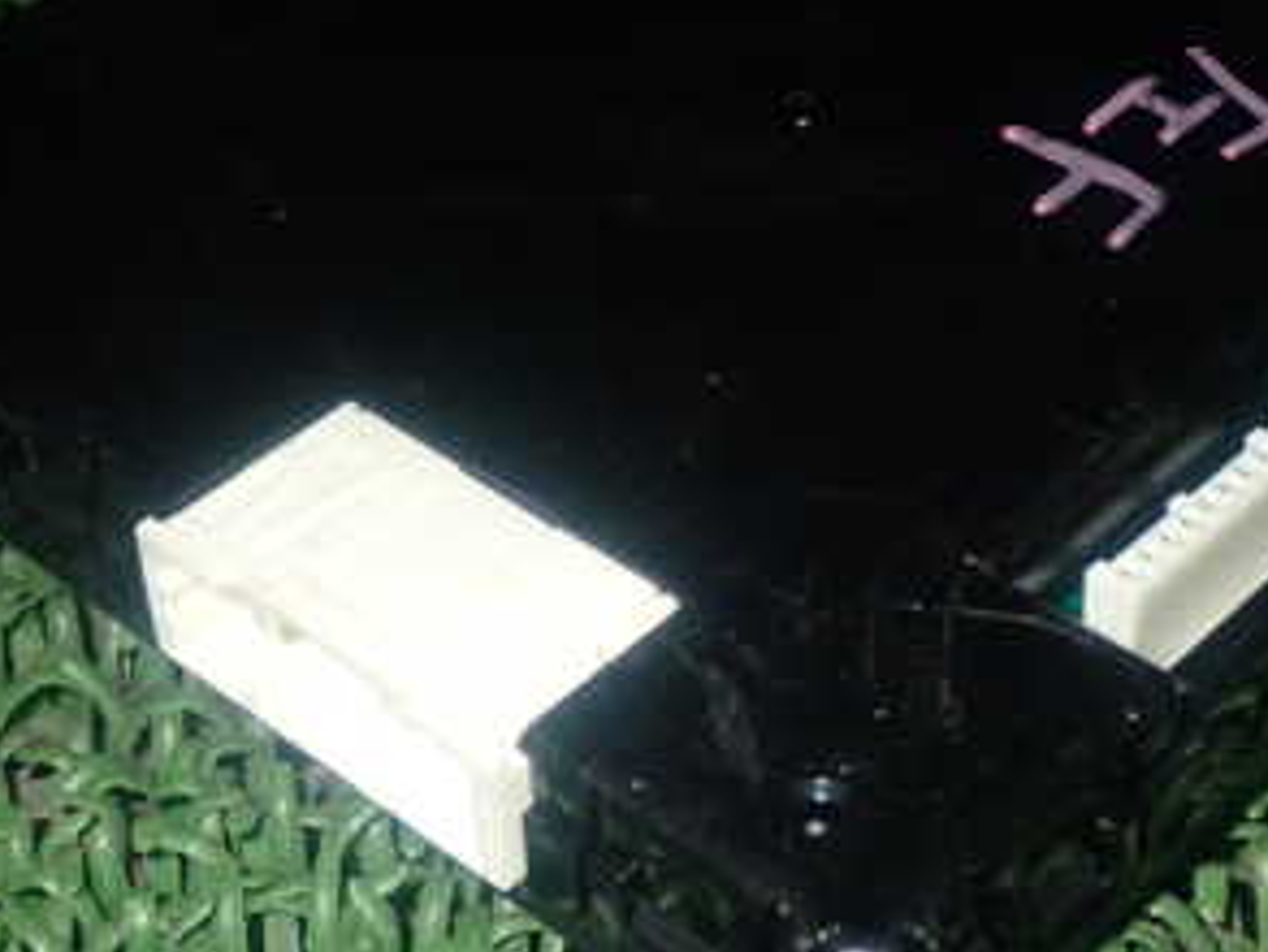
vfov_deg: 17.6
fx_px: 3078
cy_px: 372
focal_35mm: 84
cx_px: 857
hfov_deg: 23.2
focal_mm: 7.31
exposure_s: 1/40
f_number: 8
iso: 400
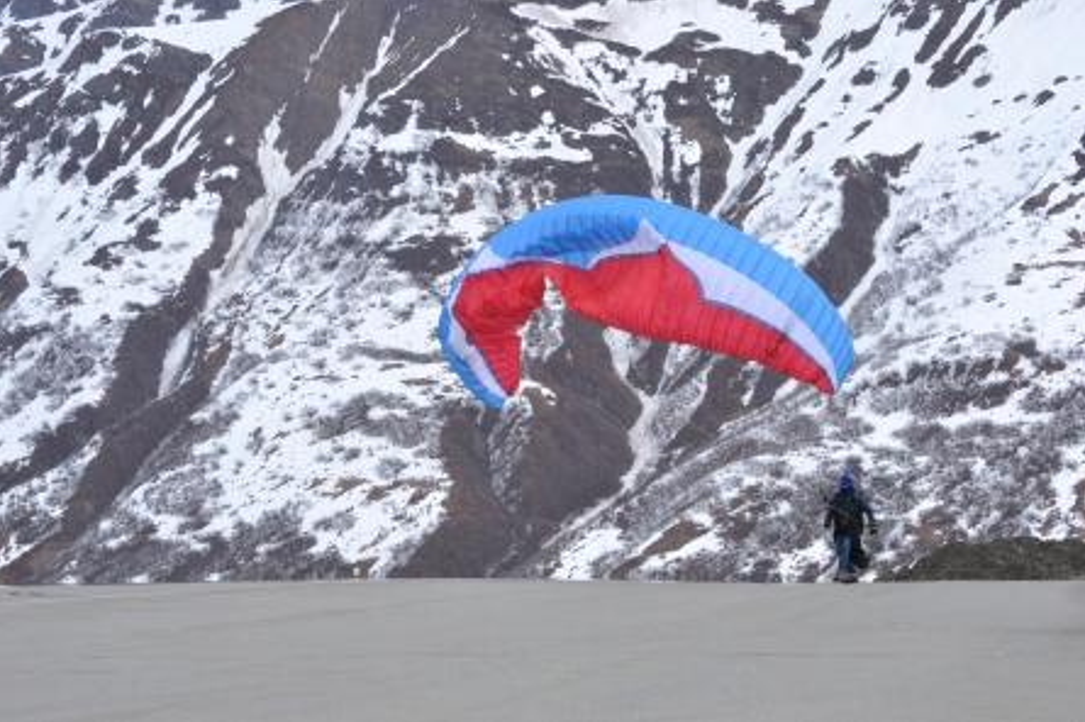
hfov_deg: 16.0
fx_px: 3870
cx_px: 541
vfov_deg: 10.7
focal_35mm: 129
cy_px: 362
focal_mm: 85
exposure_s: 1/320
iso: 800
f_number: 20
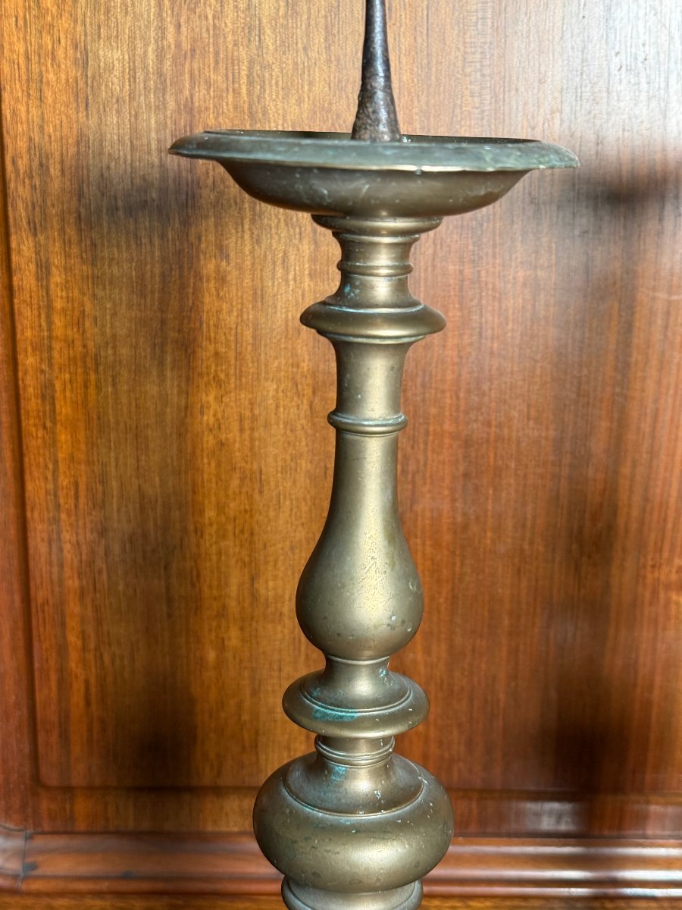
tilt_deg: -13.0
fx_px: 1261
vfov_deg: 39.7
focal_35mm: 48
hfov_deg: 30.3
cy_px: 455
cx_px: 341
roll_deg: +0.4
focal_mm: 6.76
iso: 125
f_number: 1.78
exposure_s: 1/60
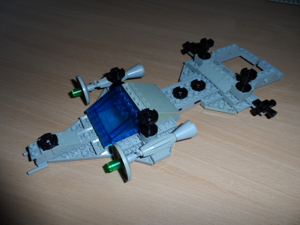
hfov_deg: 71.6
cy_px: 112
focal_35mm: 24
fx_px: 208
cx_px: 150
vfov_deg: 56.8
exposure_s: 1/30
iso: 100
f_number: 3.2
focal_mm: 4
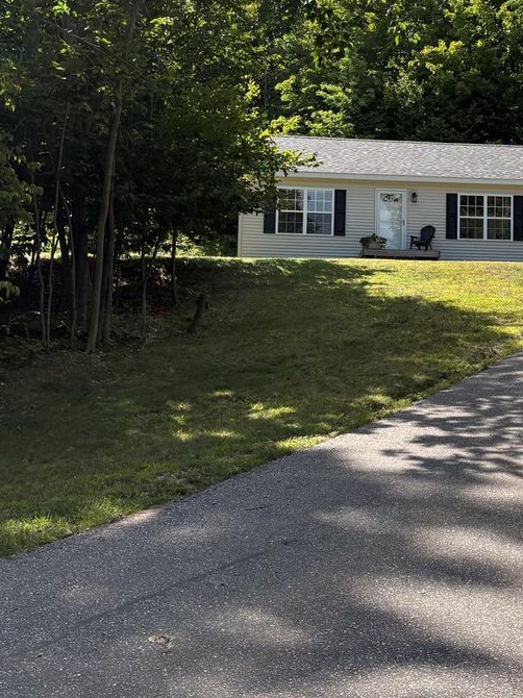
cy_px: 282
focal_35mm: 53
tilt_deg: +6.4
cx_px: 421
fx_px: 1068
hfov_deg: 27.0
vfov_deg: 36.1
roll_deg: -0.3
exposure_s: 1/2747
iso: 64
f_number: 1.6
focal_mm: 5.96
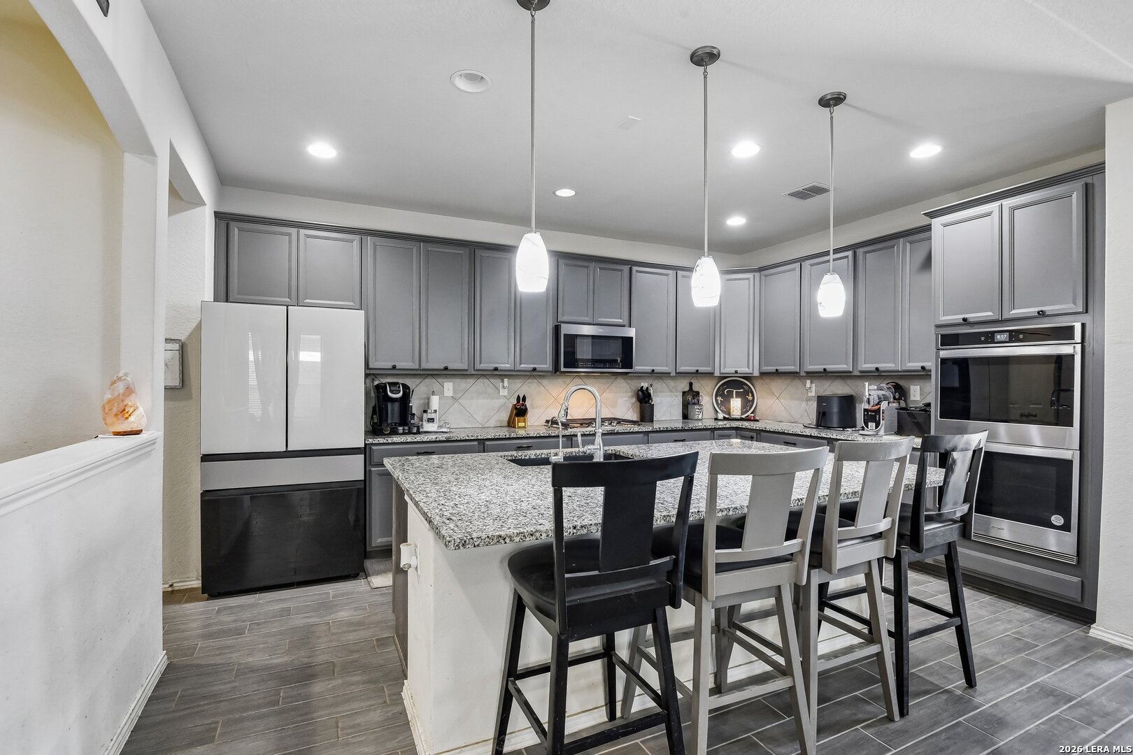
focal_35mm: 16
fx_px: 504
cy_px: 378
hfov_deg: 96.7
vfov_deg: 73.7
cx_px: 566
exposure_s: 1/15
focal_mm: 16
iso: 3200
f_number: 8
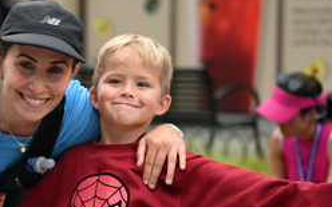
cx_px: 15
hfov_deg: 13.1
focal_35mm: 158
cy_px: 141
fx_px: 1430
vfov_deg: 8.3
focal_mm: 70
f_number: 2.8
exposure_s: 1/1600
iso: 640
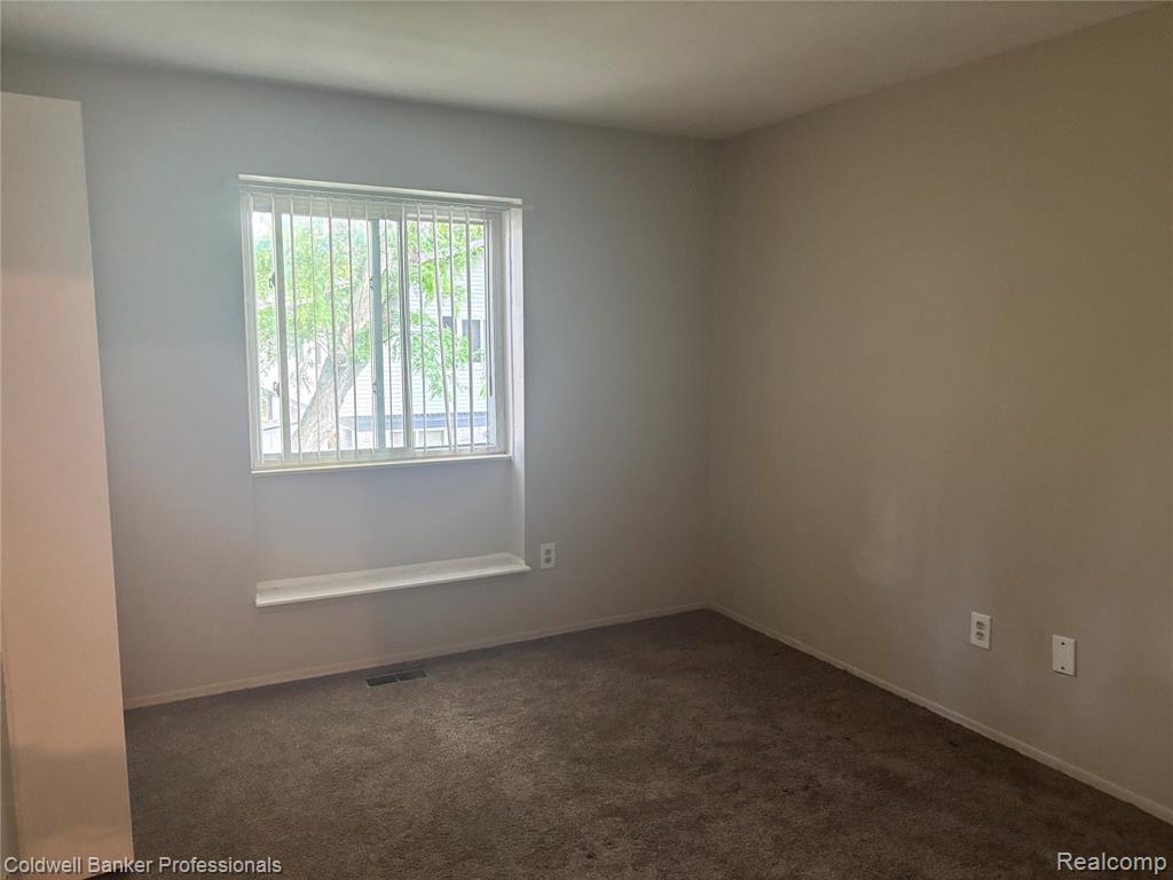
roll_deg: -0.9
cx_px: 586
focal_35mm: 26
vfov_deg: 53.1
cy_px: 440
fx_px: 881
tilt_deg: -7.6
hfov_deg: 67.3
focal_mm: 5.96
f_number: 1.6
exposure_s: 1/60
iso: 500
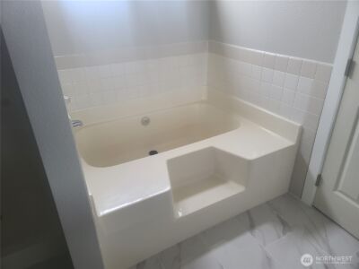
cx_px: 180
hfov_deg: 69.4
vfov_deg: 54.9
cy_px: 134
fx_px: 259
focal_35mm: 25
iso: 160
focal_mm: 7
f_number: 1.8
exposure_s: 1/60
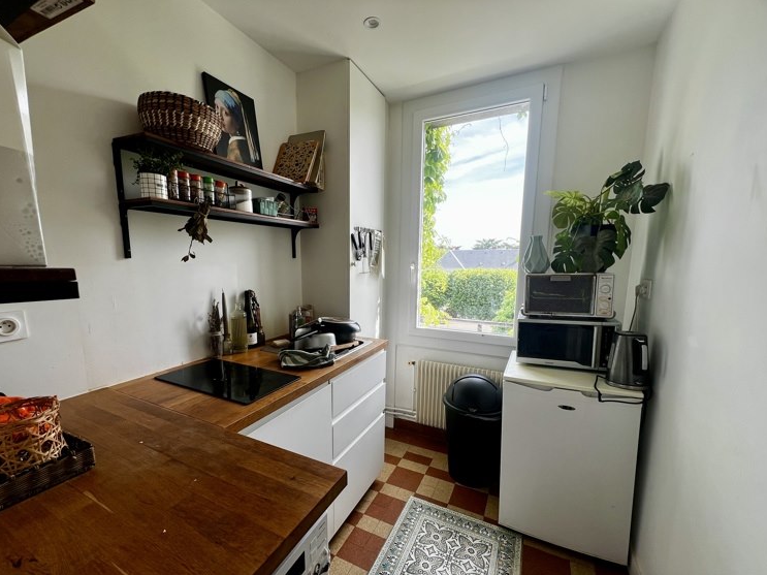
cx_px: 359
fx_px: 310
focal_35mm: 14
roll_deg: +0.4
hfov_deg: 101.9
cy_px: 308
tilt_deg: -9.0
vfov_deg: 85.5
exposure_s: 1/169
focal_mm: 1.57
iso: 32
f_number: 1.8
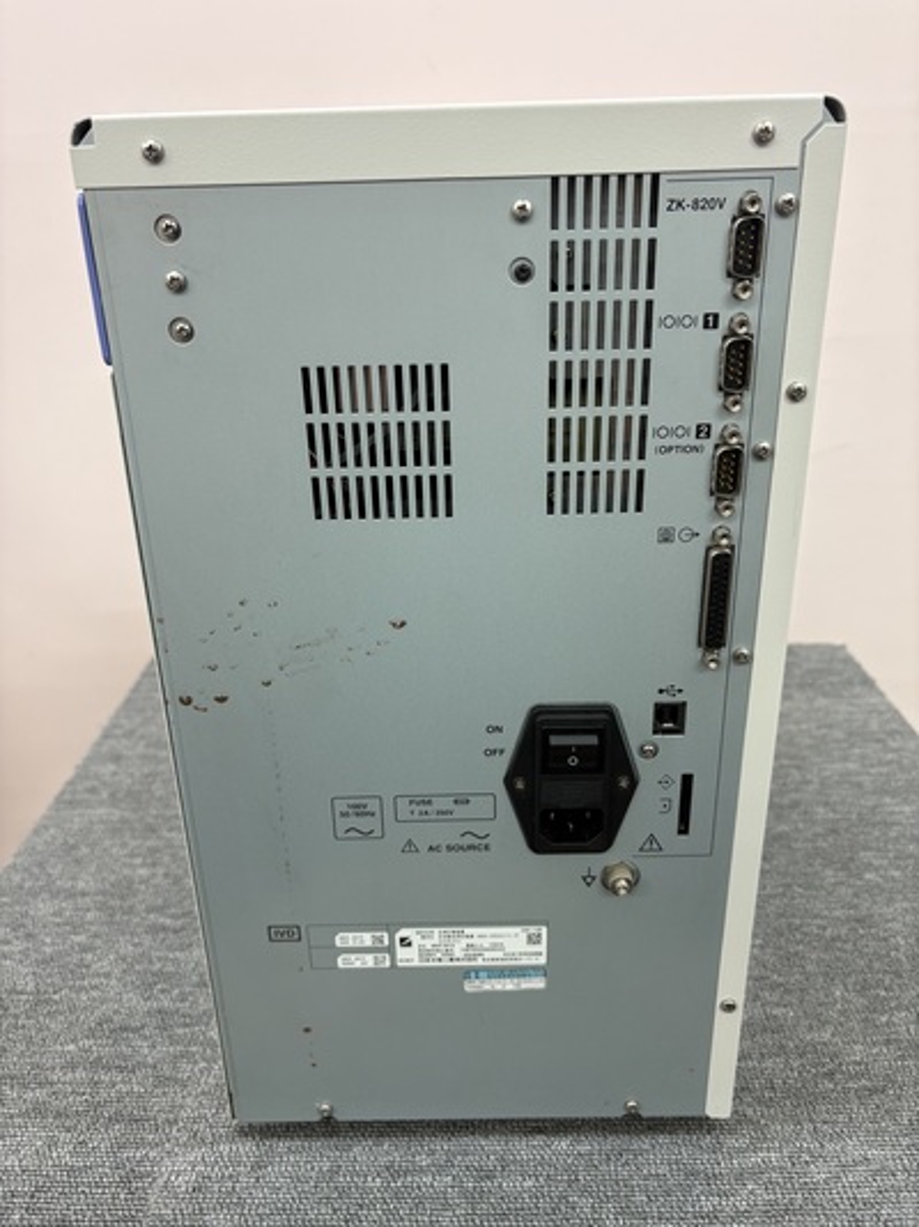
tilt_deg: -22.4
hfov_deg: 53.0
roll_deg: +1.3
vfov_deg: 67.3
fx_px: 921
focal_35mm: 26
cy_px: 614
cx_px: 460
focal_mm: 5.96
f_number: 1.6
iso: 80
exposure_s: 1/120
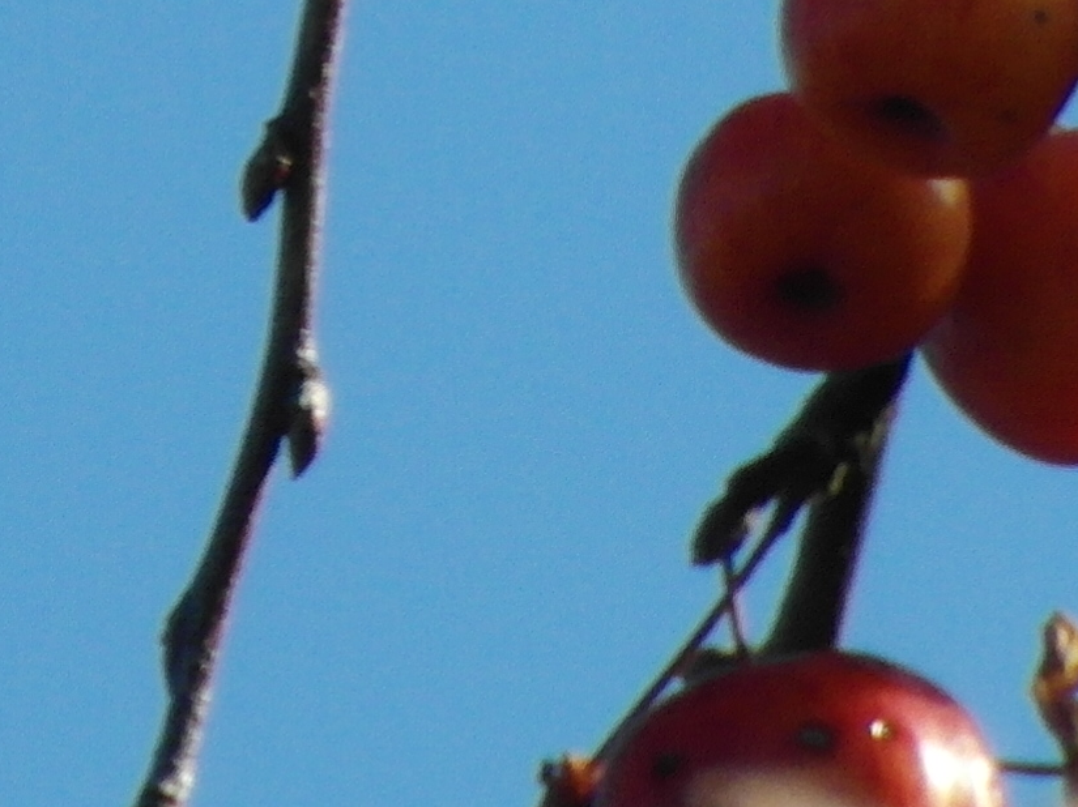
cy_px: -884
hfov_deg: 0.9
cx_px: -685
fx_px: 66801
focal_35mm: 2146
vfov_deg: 0.7
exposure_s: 1/250
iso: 100
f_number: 5.8
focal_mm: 73
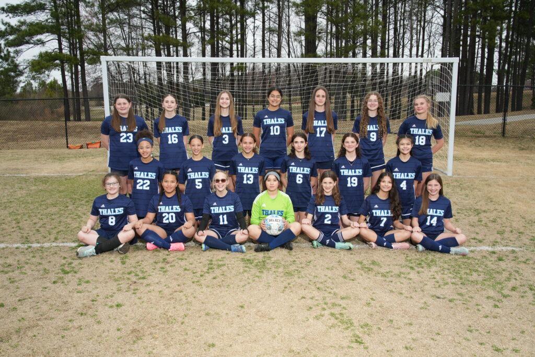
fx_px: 461
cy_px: 178
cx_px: 268
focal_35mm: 31
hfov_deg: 60.3
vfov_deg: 42.3
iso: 400
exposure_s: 1/125
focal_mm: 31
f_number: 8
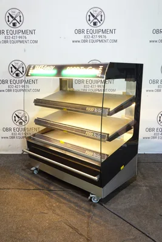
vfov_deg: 58.7
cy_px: 121
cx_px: 81
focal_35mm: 32
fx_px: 216
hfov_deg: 41.1
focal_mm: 12.01
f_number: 3.5
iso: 100
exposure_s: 1/6
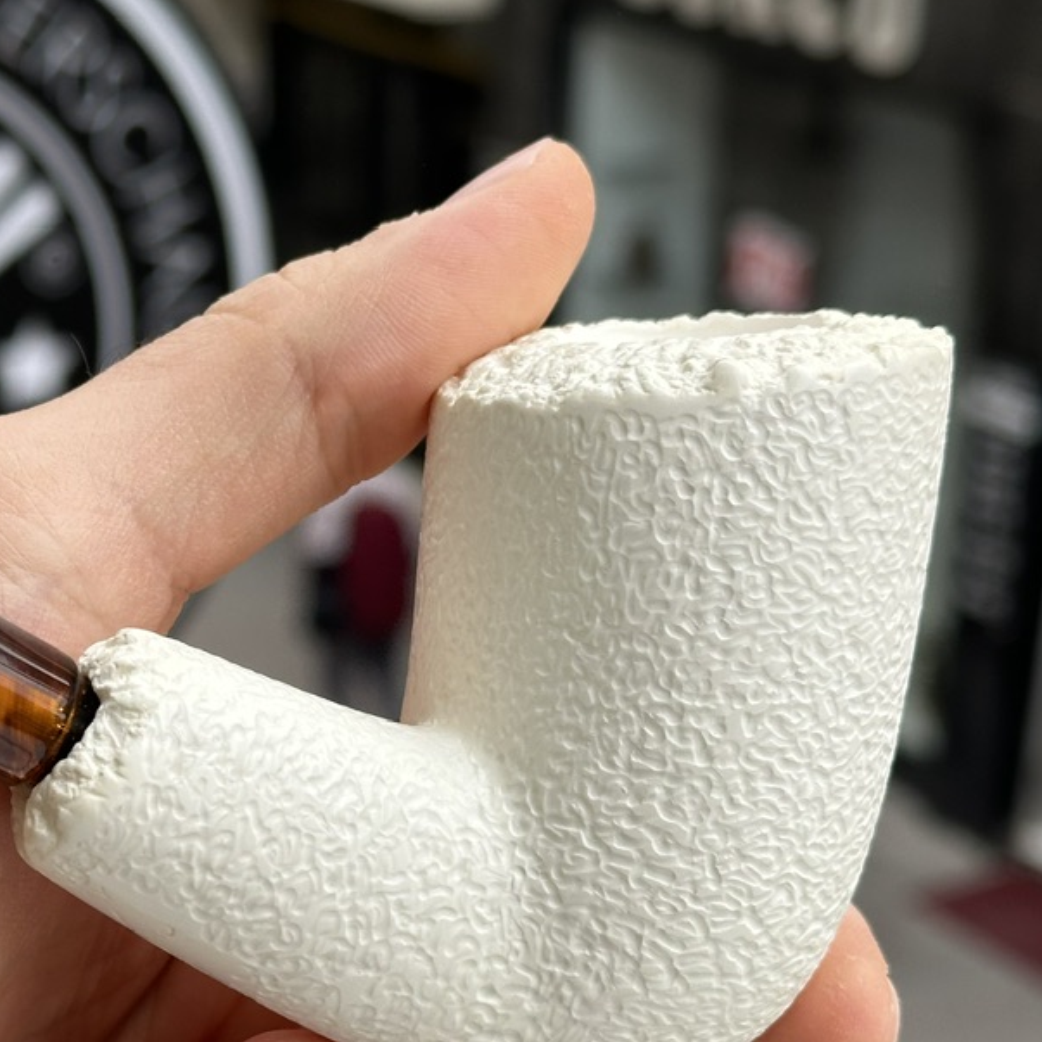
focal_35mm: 90
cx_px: 90
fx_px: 3065
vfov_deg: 19.3
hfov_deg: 18.9
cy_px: 574
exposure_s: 1/1050
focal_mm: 6.86
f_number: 1.78
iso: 64
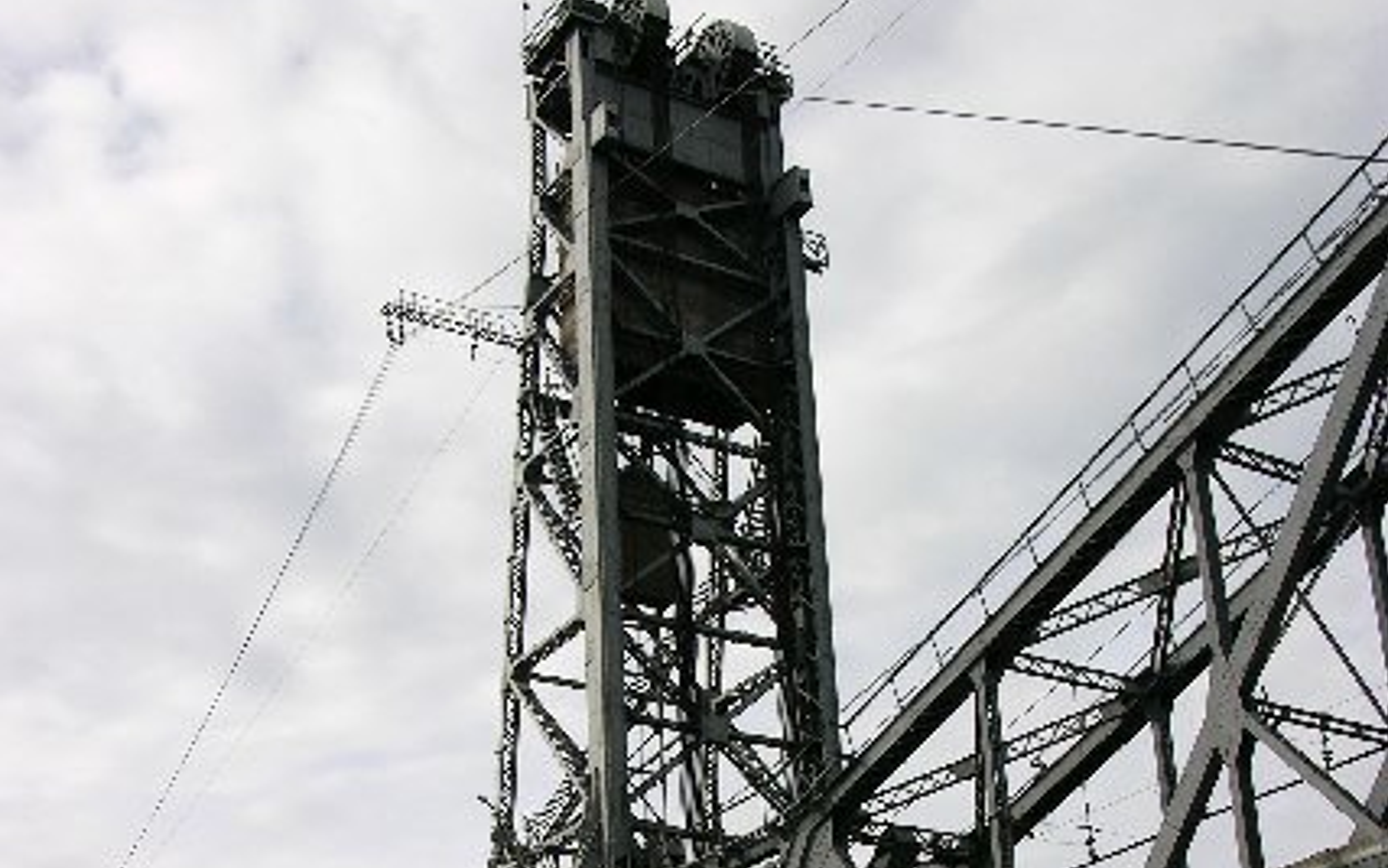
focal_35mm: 51
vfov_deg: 24.5
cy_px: 811
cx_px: 686
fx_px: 1929
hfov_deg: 39.6
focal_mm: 9
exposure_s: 1/157
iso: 50
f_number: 8
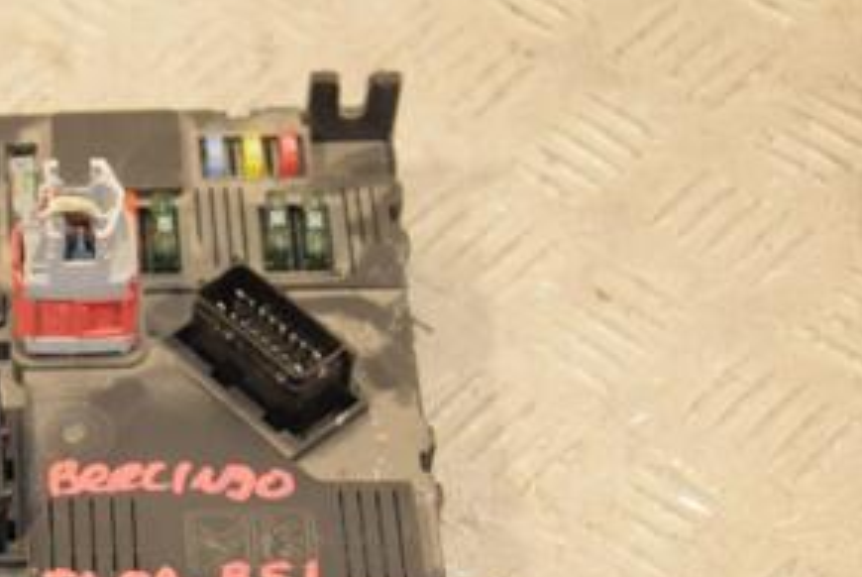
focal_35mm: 124
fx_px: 2972
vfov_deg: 11.1
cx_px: 48
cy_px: 449
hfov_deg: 16.2
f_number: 4.8
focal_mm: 40
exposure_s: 1/160
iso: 800
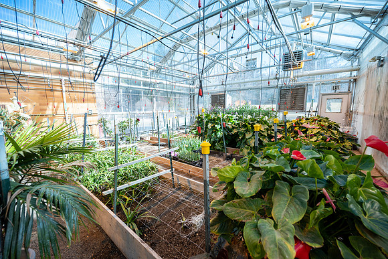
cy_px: 130
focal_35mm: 14
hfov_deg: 104.2
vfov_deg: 81.2
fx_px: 151
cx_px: 194
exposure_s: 1/160
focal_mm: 14
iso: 100
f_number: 4
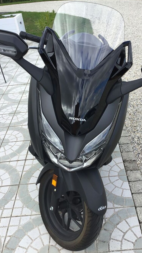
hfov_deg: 34.5
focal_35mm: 34
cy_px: 126
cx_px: 85
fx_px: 228
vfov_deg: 58.0
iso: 25
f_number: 2.4
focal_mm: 3.3
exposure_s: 1/314
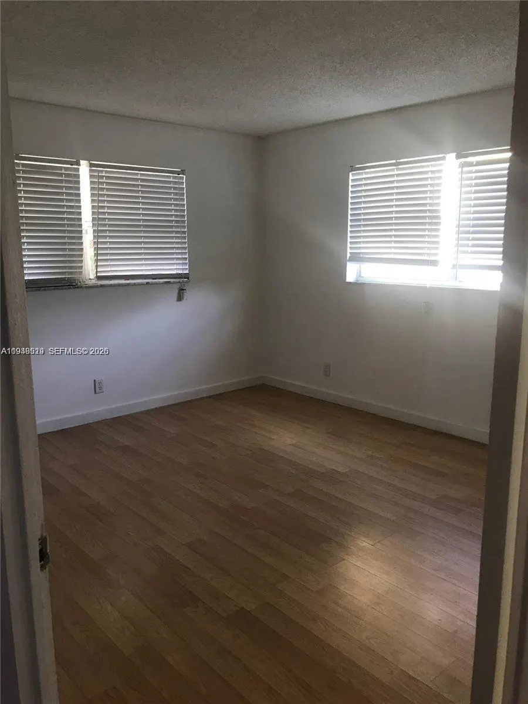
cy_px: 352
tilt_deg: -7.3
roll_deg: +1.1
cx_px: 264
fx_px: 569
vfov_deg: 63.4
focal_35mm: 28
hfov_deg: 49.7
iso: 25
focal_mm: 3.99
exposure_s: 1/40
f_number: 1.8
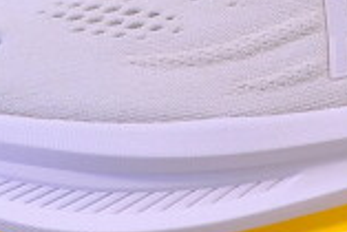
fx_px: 3676
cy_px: -149
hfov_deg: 5.4
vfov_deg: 3.6
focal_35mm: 381
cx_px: 413
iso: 250
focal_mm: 50
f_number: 2.5
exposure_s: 1/320
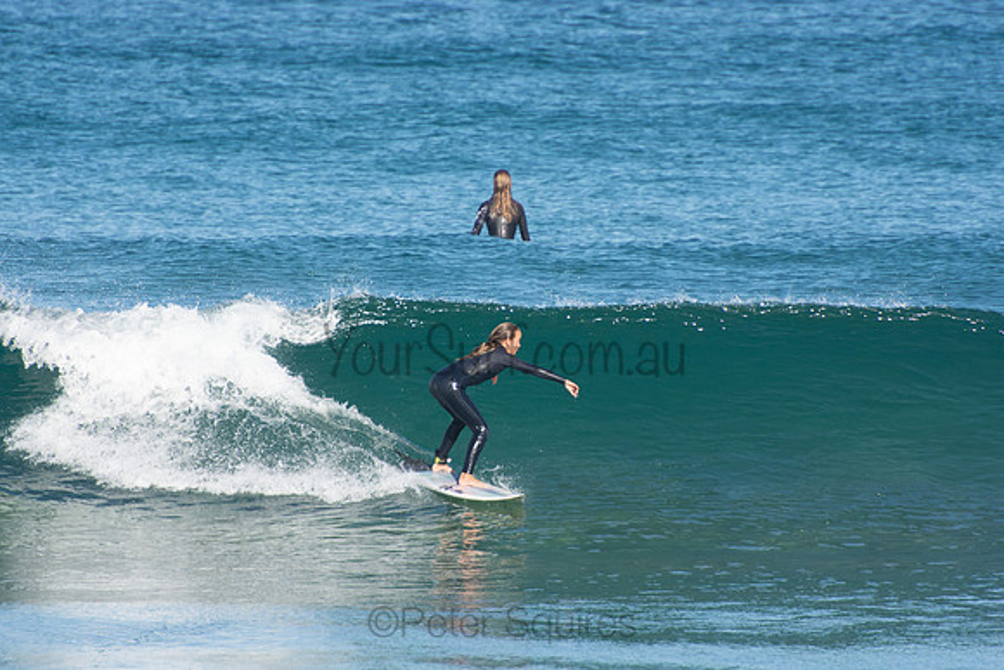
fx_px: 16736
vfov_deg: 2.3
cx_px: 502
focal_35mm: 600
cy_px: 335
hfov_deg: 3.4
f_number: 5.6
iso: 360
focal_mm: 400
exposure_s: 1/1250
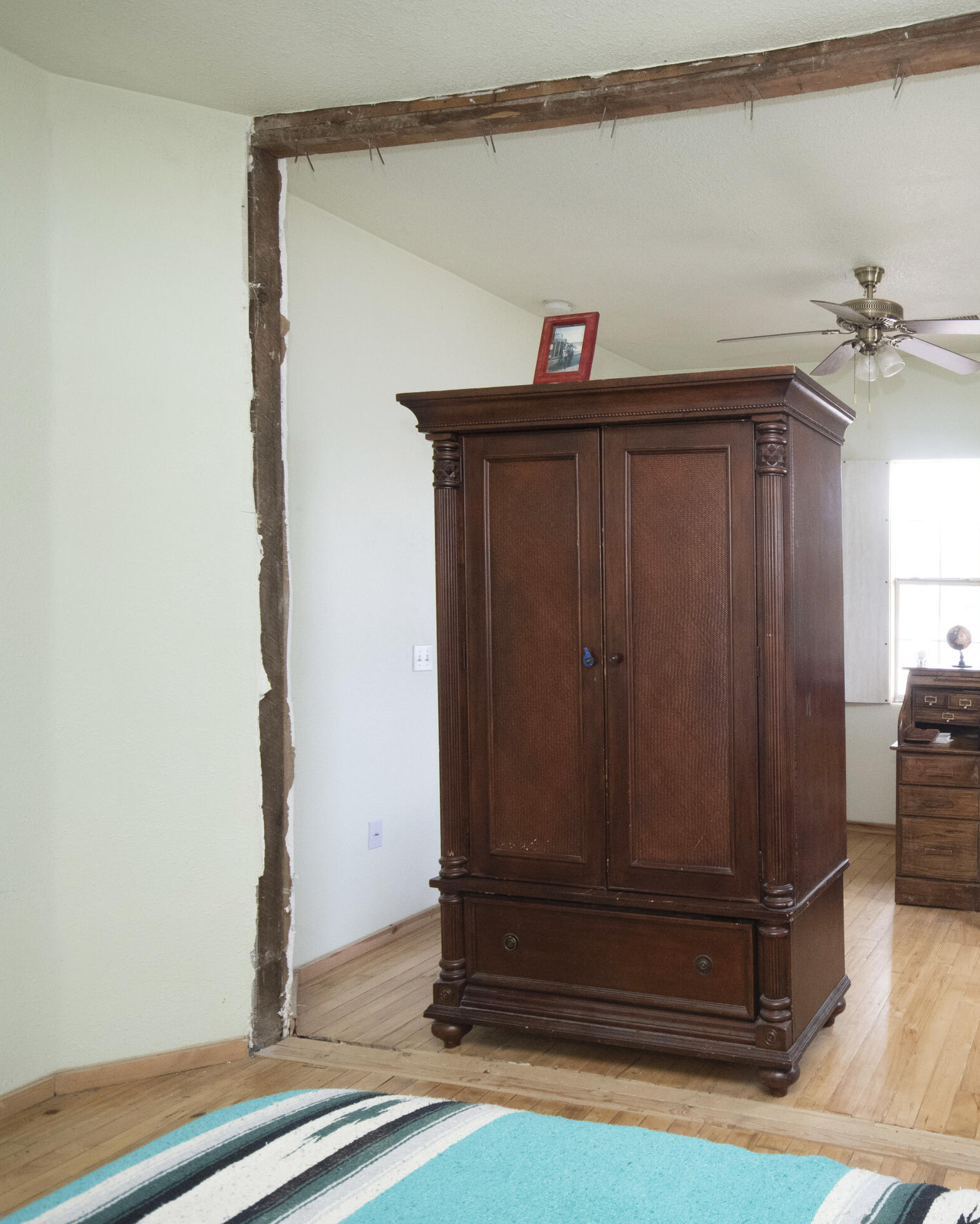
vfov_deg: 66.0
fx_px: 942
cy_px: 602
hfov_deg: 50.1
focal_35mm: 26
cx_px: 840
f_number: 7.1
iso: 1250
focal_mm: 12
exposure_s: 1/60
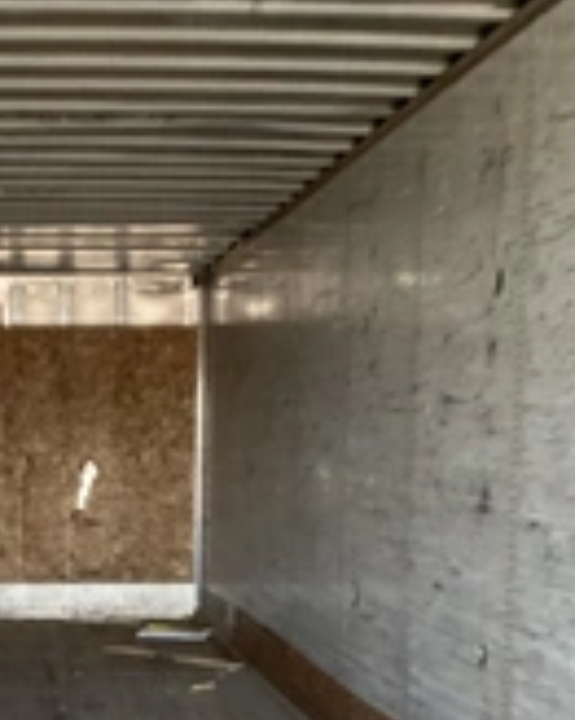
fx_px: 1469
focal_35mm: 69
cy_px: 650
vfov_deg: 26.6
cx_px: 35
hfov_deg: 21.5
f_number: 1.8
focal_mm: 3
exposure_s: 1/60
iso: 125
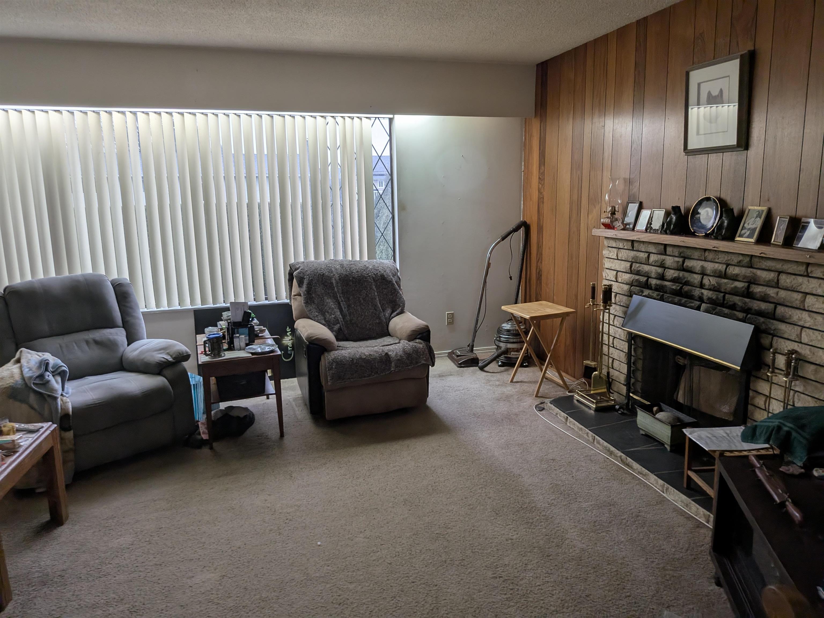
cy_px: 309
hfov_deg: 71.6
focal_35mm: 24
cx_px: 412
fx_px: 571
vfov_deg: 56.8
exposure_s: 1/40
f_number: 1.7
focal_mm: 4.53
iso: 52
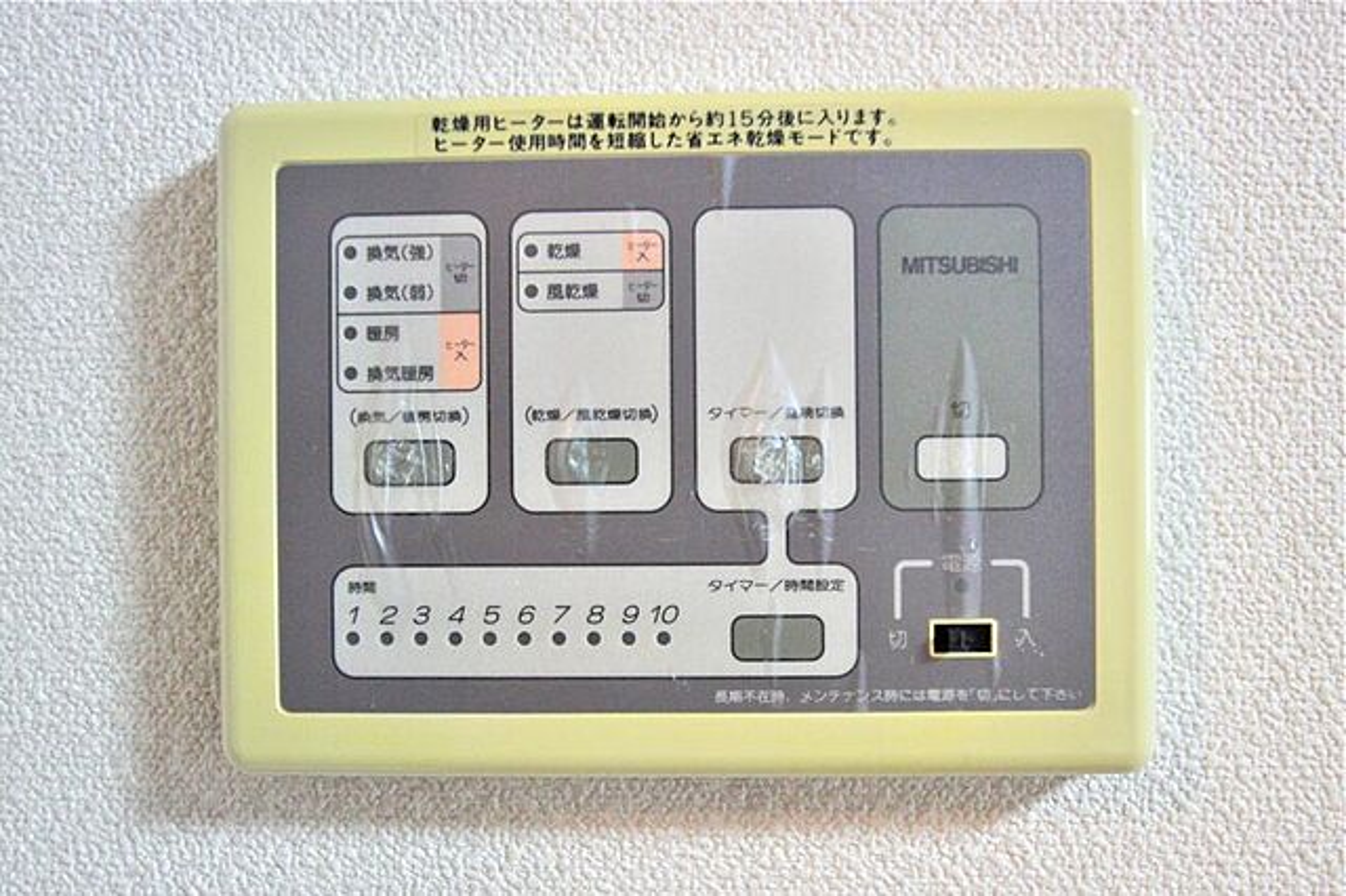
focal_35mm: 36
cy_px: 448
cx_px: 673
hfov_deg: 53.2
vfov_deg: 36.8
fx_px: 1345
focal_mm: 24
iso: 1250
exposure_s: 1/40
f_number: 4.5
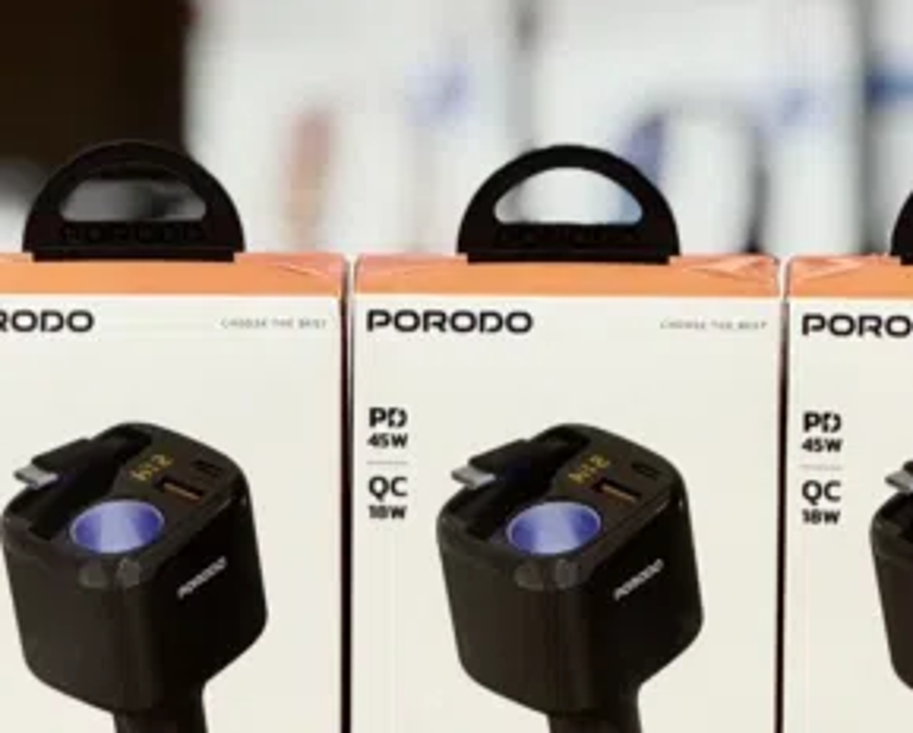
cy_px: 442
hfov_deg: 7.5
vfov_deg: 6.0
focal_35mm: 259
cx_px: 354
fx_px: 7008
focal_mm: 15.66
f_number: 2.8
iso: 160
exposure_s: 1/100
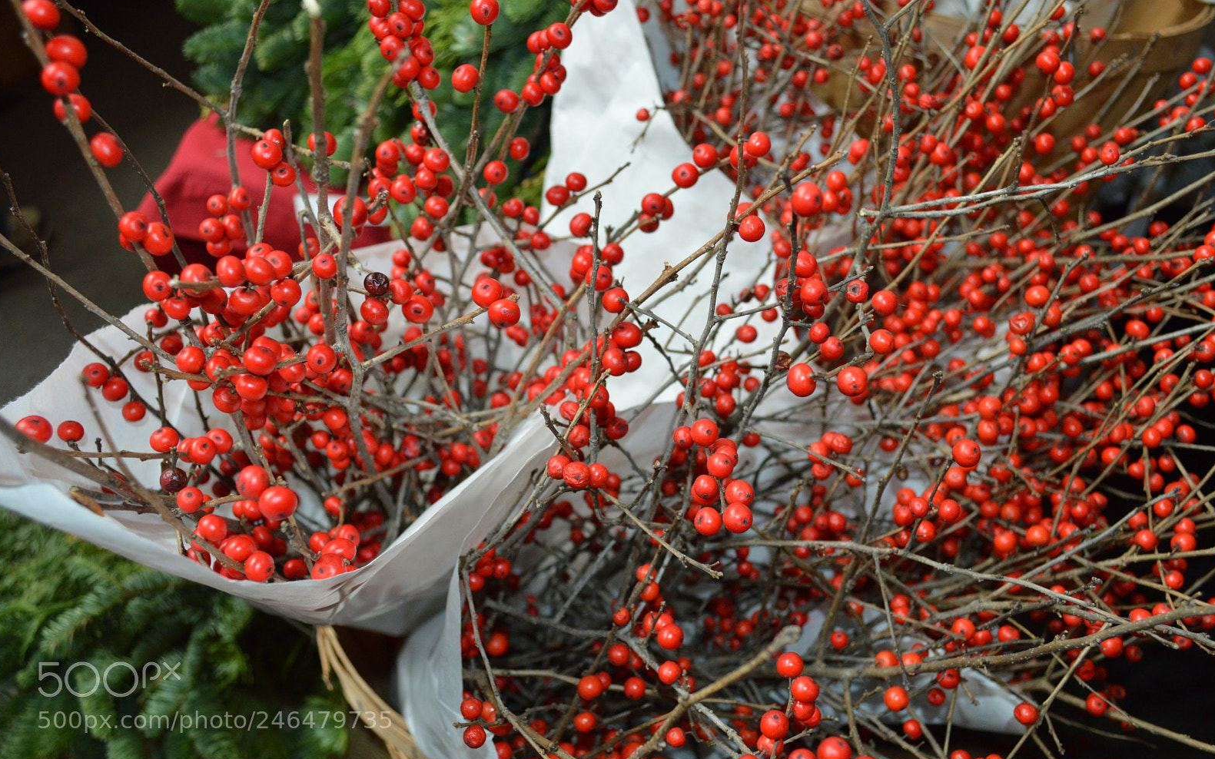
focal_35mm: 34
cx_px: 605
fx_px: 1126
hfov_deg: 56.7
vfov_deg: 37.3
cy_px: 372
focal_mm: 22
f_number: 3.8
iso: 800
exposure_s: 1/60
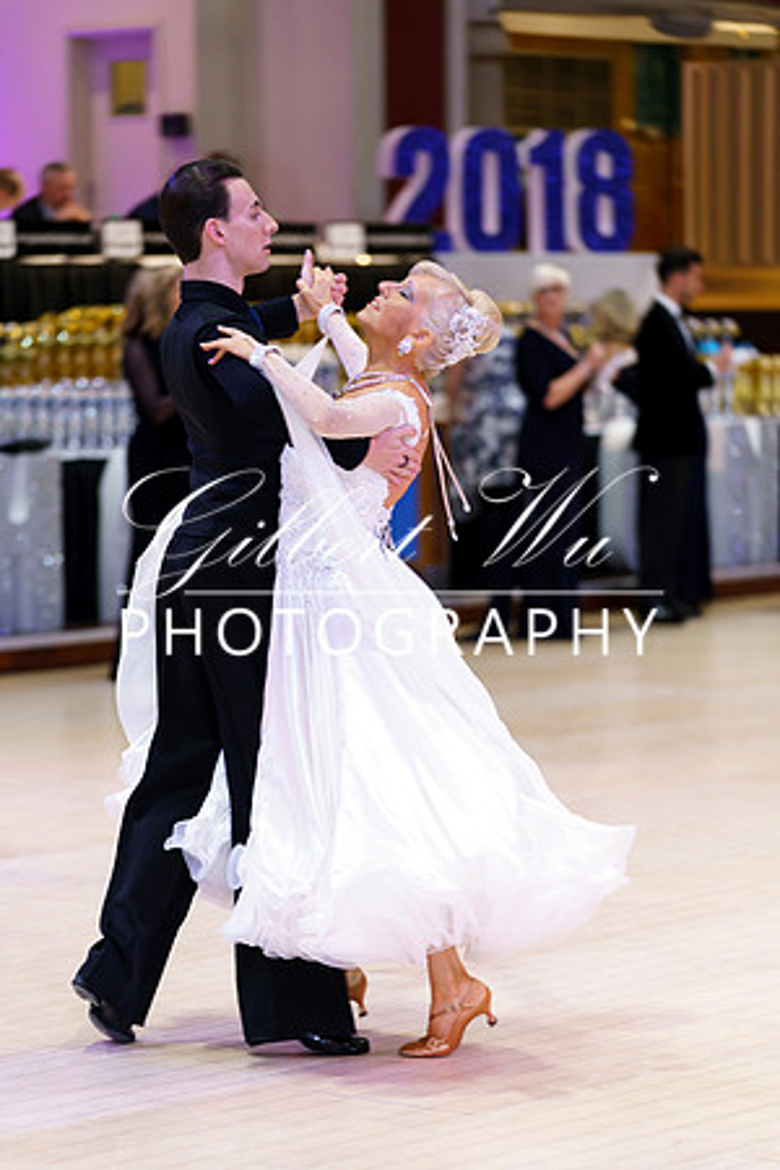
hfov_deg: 10.5
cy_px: 585
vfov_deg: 15.8
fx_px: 4225
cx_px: 390
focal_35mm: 130
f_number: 2.8
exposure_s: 1/160
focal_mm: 130
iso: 500
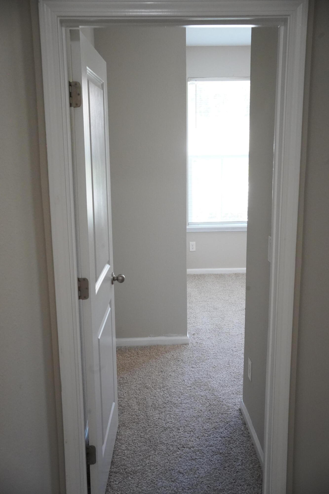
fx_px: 480
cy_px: 247
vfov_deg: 54.4
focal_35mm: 35
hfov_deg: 37.8
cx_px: 164
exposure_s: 1/60
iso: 8000
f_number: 10
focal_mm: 35
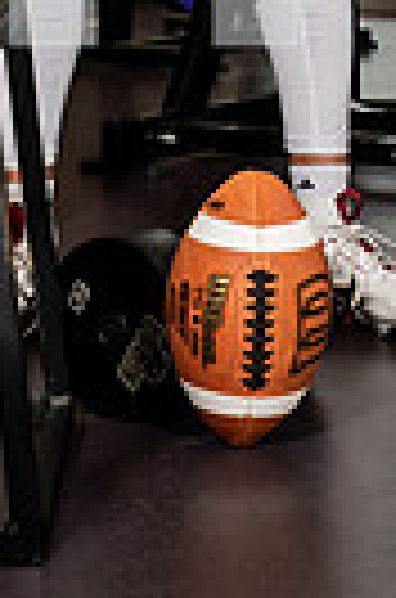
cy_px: -405
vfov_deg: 12.3
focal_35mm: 156
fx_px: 2587
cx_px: 171
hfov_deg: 8.8
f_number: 5.6
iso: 500
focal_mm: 46
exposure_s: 1/250
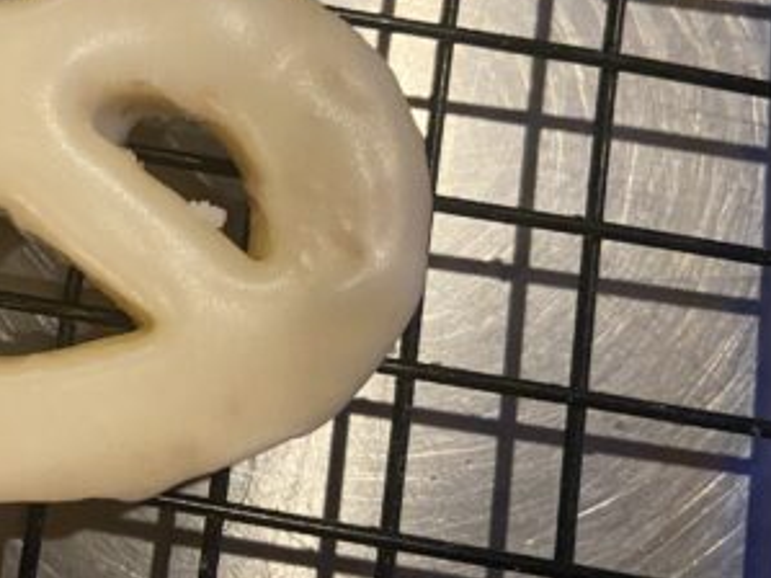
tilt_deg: -80.6
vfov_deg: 25.1
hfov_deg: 31.0
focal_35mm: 58
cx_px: 14
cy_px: 194
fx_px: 1291
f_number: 1.8
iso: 500
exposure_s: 1/50
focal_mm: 4.25
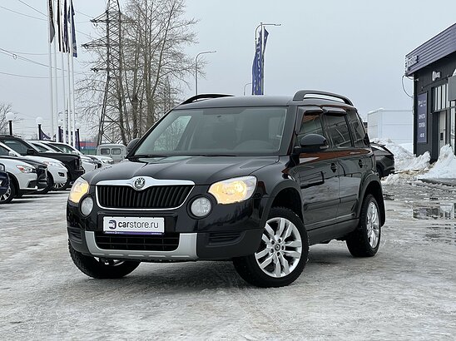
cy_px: 170
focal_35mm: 77
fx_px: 1013
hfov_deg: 25.4
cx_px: 228
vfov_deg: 19.1
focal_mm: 9
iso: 32
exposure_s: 1/121
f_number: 2.8
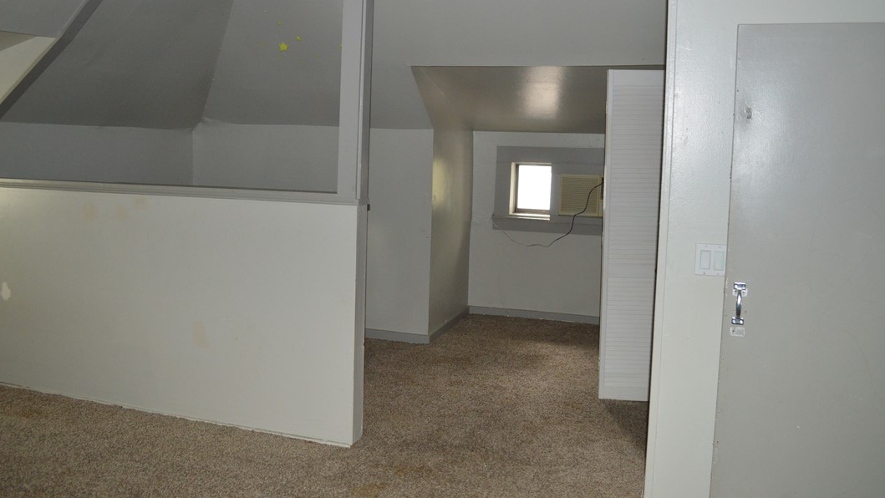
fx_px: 681
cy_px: 214
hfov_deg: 66.1
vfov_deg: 40.1
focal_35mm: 29
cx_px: 447
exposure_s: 1/60
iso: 900
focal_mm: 18
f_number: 3.5
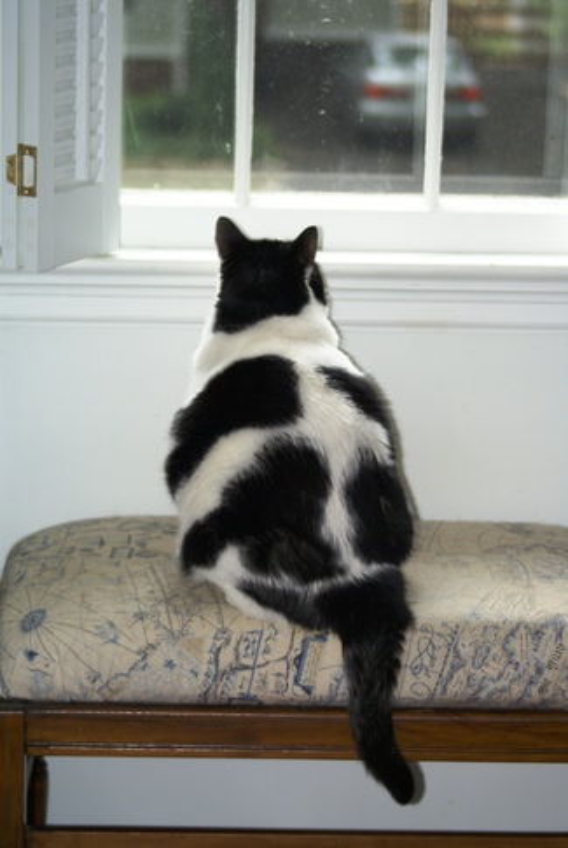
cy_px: 424
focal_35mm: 112
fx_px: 2653
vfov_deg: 18.2
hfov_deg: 12.2
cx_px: 284
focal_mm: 75
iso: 400
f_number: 4.5
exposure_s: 1/125
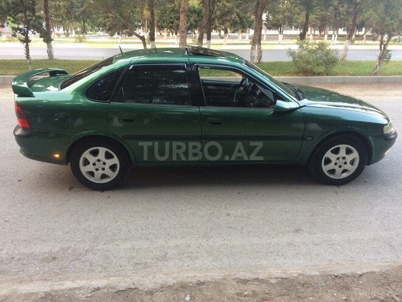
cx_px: 201
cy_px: 151
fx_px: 337
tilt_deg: -19.4
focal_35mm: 29
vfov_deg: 48.2
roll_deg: -0.2
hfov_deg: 61.7
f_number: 2.2
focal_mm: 4.15
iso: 125
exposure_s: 1/33
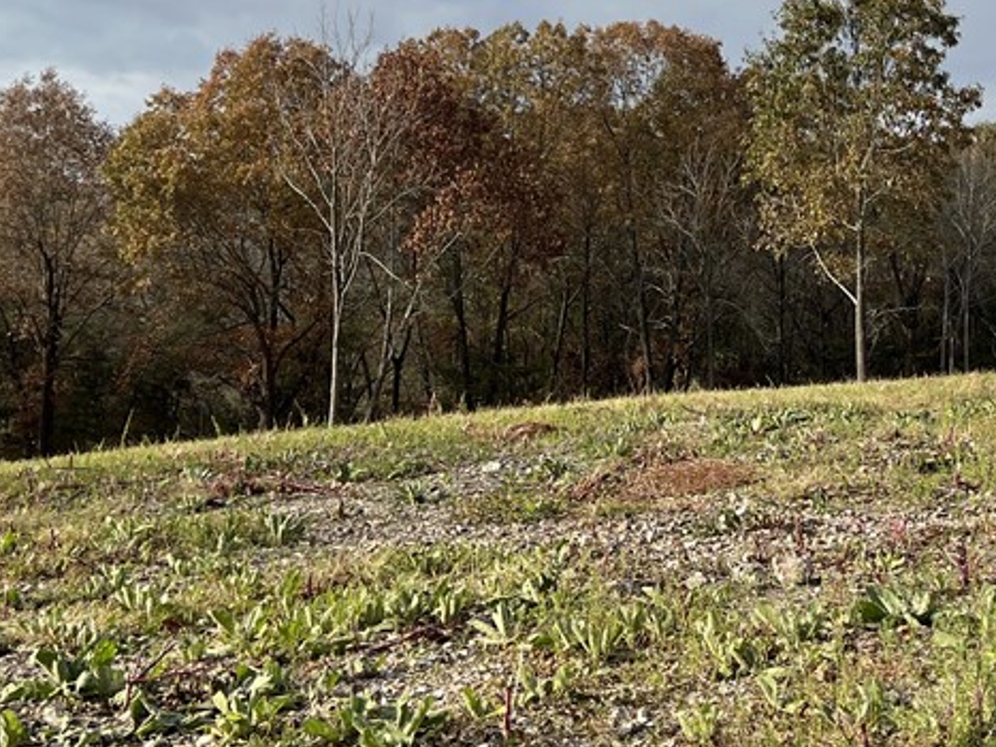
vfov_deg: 25.0
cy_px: 105
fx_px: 1640
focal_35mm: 57
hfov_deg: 33.7
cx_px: 604
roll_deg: -2.0
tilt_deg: +5.2
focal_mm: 5.7
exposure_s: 1/4115
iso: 50
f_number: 1.5
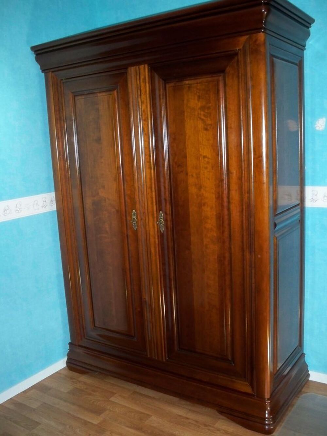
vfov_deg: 52.6
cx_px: 164
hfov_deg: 40.7
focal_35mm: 35
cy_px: 218
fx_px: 441
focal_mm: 6.3
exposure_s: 1/30
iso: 400
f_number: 3.1
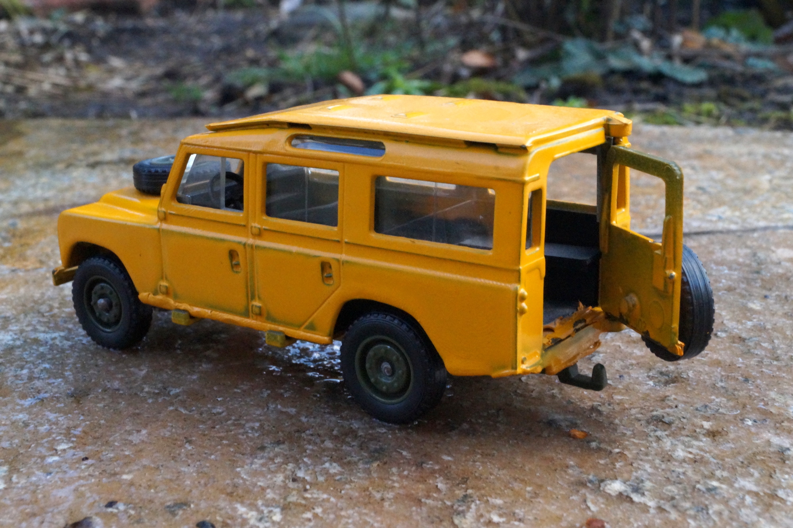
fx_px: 1156
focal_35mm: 52
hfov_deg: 37.9
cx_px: 396
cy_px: 264
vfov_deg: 25.7
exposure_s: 1/60
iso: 3200
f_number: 22
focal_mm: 35
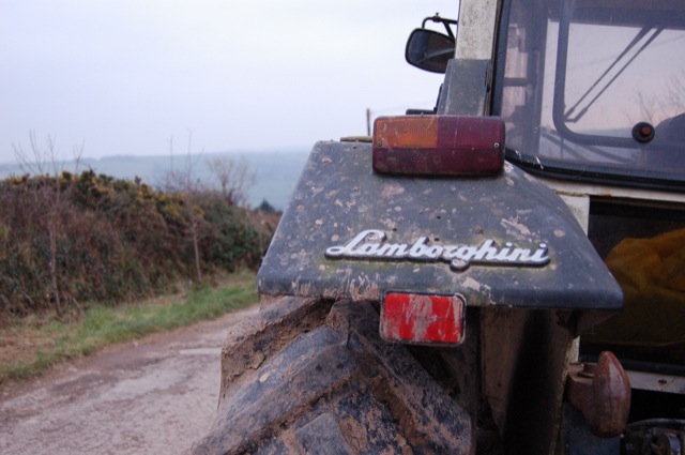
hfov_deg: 53.2
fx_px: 684
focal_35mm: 36
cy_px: 228
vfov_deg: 36.8
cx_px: 342
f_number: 4
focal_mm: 24
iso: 1600
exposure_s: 1/20
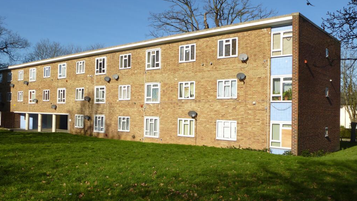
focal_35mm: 33
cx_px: 179
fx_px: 312
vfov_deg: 35.6
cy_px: 104
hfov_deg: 59.5
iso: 100
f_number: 4
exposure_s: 1/1000
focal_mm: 5.4
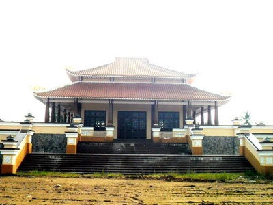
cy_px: 102
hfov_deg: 42.9
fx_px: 347
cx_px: 136
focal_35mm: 44
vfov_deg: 32.9
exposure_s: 1/350
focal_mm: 7.8
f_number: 11.3
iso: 160
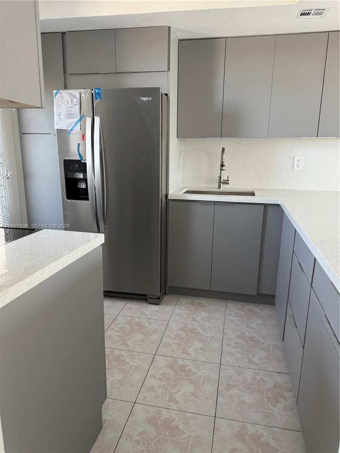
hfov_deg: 56.8
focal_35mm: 24
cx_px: 170
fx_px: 314
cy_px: 226
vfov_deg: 71.6
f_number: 1.78
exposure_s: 1/65
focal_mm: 6.76
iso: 200
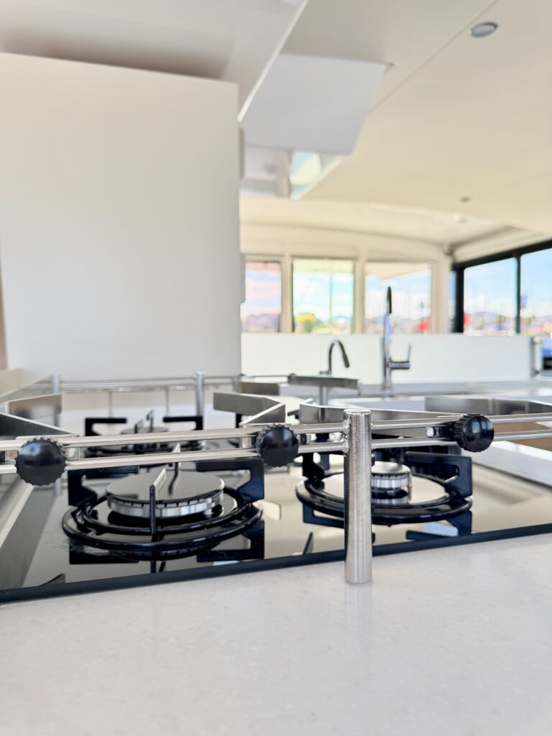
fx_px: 510
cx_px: 276
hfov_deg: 56.8
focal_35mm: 24
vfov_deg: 71.6
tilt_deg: -1.6
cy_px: 368
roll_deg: -0.7
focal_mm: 6.76
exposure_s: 1/593
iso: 100
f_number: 1.78
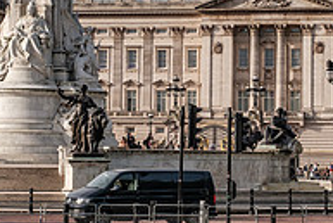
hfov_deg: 15.1
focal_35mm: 135
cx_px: 226
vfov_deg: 10.2
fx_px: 1250
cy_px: 49
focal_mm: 30.2
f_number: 5.6
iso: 160
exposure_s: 1/750
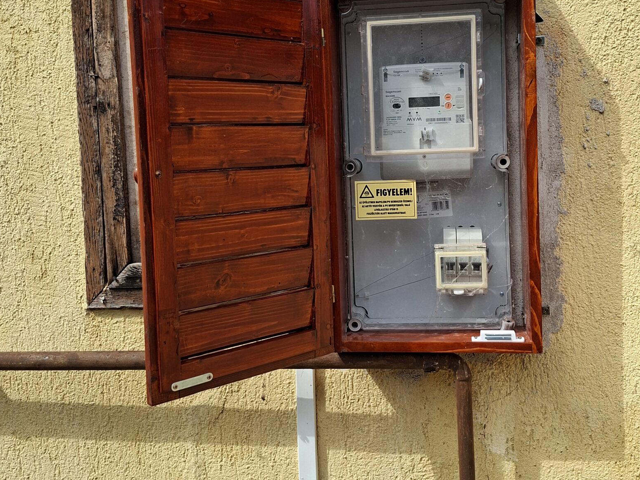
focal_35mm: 38
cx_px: 347
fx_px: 703
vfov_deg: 37.6
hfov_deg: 48.9
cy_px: 190
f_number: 1.8
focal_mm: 5.54
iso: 50
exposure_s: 1/975
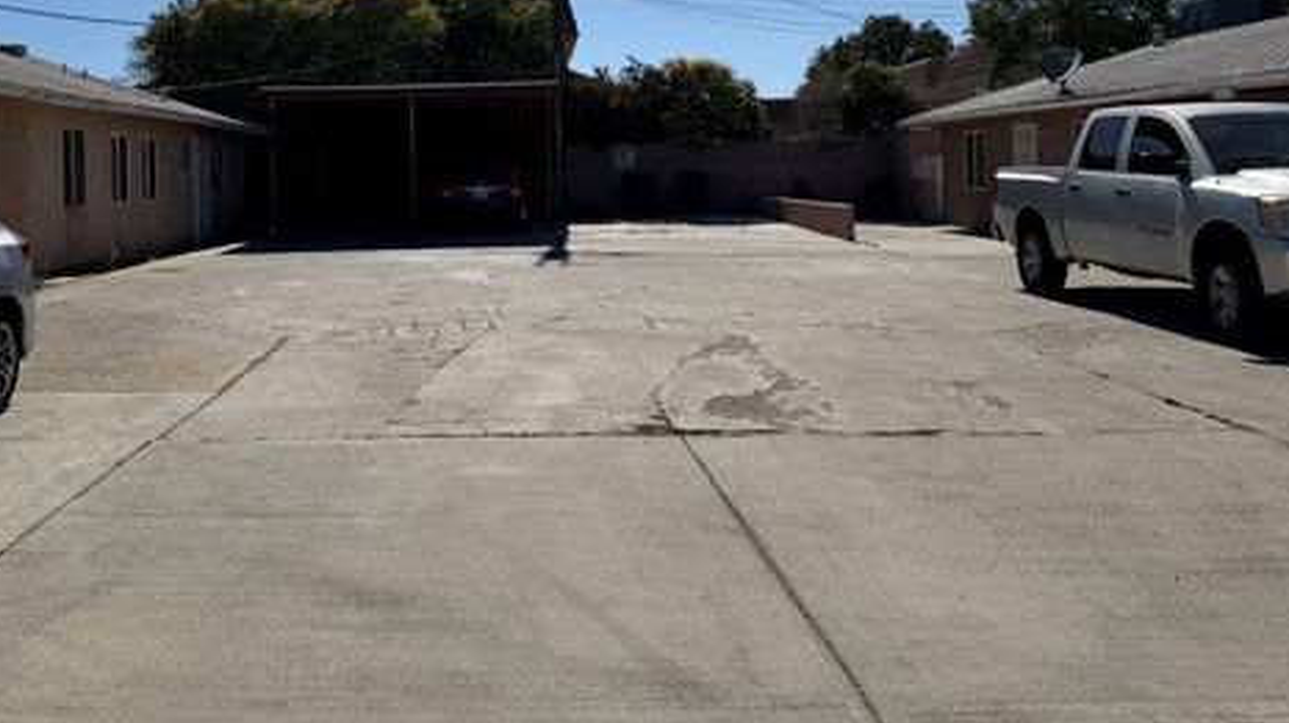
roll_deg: +1.2
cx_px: 510
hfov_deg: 54.9
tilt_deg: -0.5
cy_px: 152
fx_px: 1230
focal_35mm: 36
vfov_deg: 32.0
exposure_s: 1/11905
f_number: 1.78
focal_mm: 6.76
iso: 80
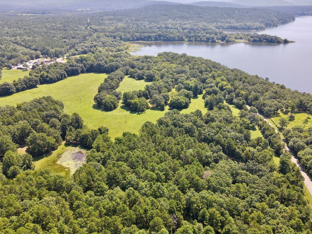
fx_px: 234
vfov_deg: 53.1
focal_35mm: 26
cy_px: 117
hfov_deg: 67.2
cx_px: 168
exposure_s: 1/20
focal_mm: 4.5
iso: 100
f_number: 2.8
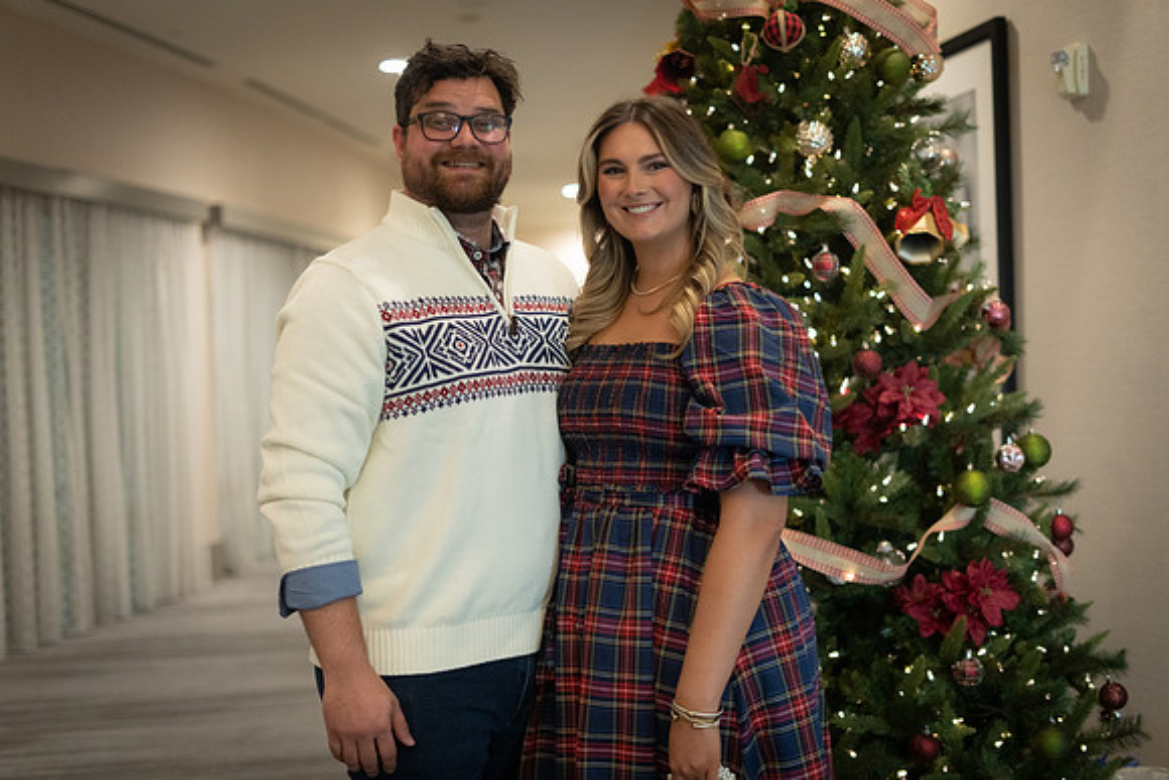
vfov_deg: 27.0
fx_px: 1624
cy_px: 390
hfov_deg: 39.6
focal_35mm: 50
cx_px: 584
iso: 2500
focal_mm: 50
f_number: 1.8
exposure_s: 1/320
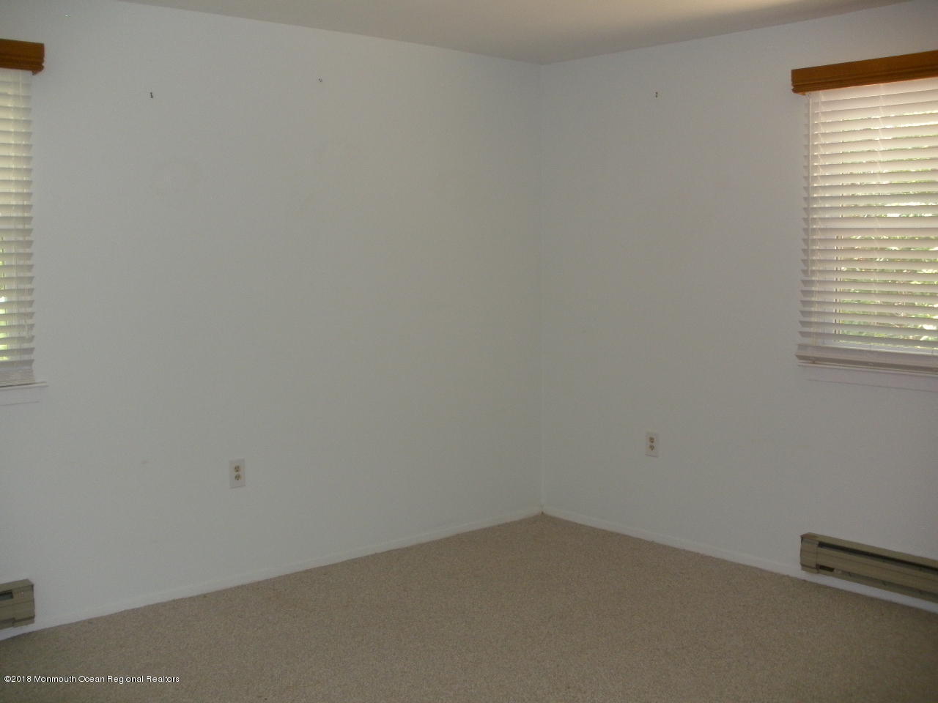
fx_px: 976
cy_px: 352
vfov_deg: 39.7
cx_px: 469
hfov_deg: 51.4
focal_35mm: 36
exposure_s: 1/30
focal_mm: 6.3
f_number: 3.5
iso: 160
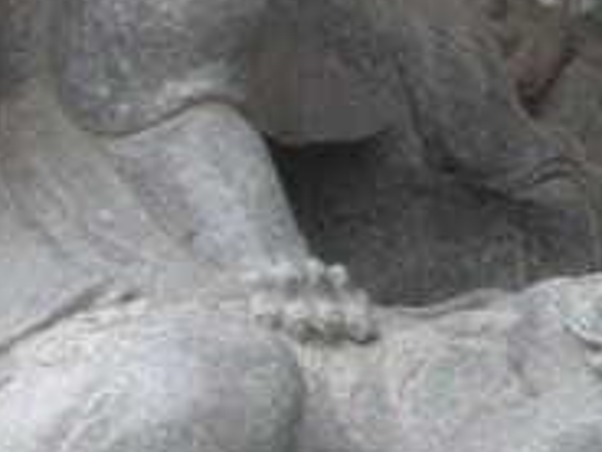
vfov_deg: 5.0
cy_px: 157
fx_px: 5130
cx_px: 1031
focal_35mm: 295
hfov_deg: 6.6
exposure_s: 1/80
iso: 100
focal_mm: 15
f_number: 5.1
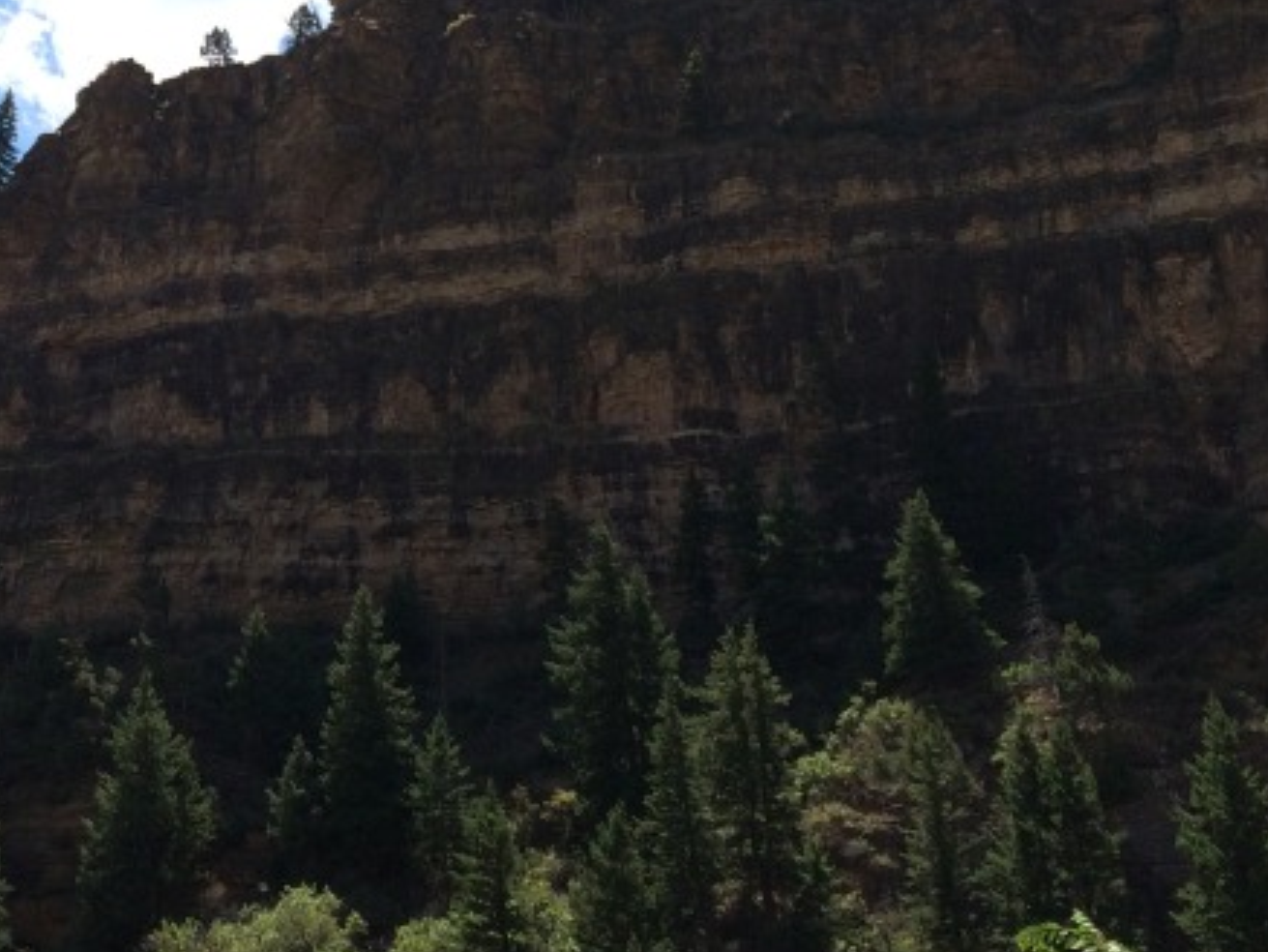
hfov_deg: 27.3
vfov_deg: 21.3
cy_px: 171
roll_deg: +2.7
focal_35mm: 68
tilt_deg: +27.3
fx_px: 2492
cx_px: 75
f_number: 2.2
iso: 32
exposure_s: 1/1709
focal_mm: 4.15
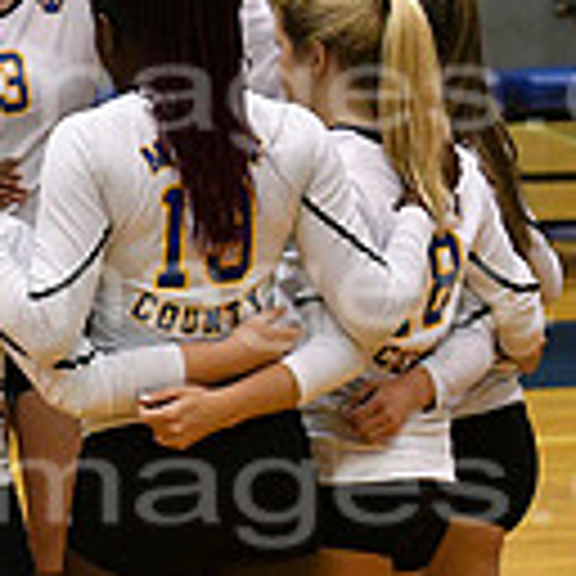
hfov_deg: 3.0
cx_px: -117
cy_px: 394
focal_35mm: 577
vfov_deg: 3.0
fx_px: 10862
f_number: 4
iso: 6400
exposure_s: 1/640
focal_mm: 100
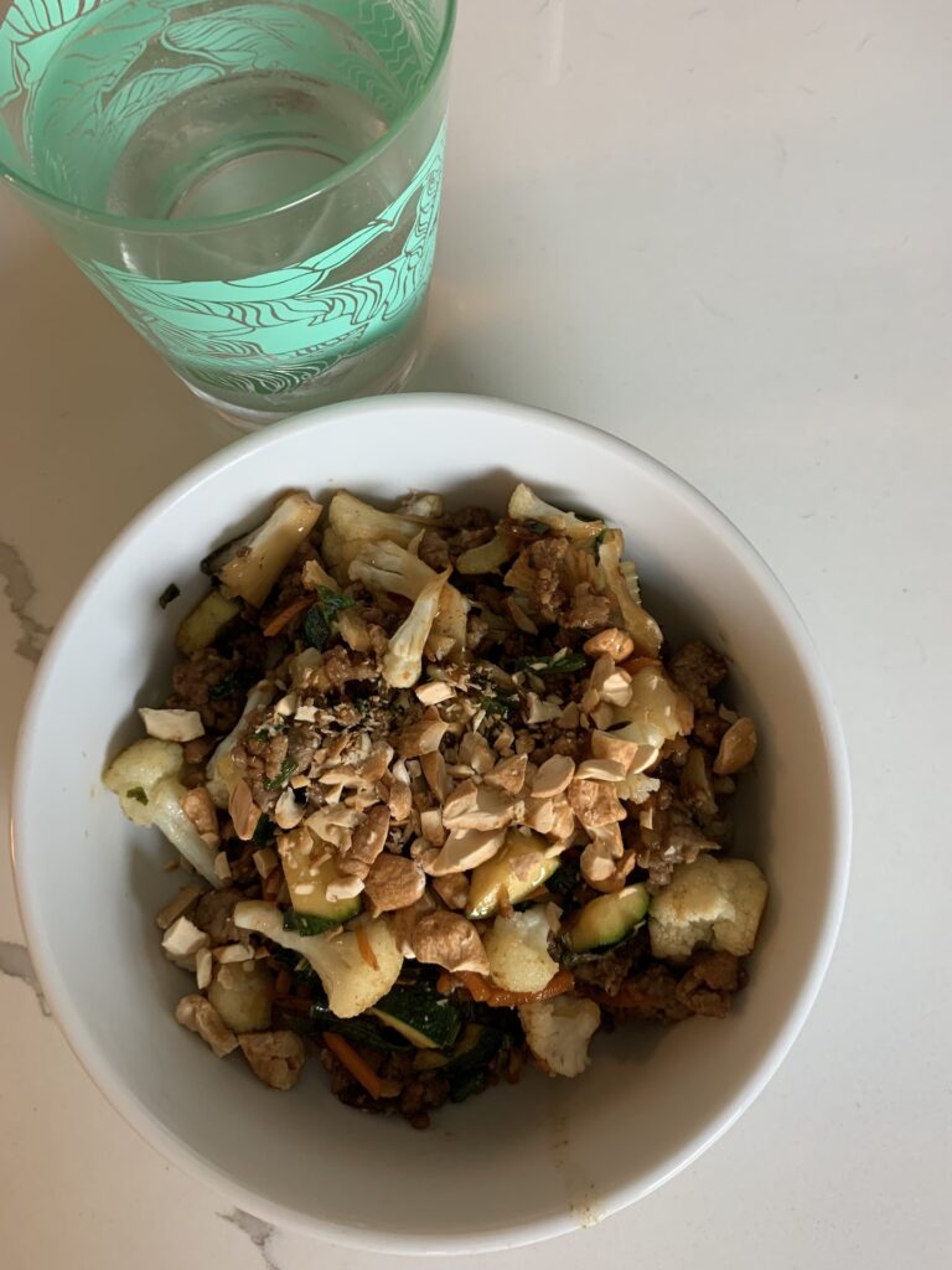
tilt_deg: -76.6
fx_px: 953
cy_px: 635
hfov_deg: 53.1
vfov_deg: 67.3
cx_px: 476
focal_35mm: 26
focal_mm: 4.25
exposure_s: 1/60
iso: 125
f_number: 1.8
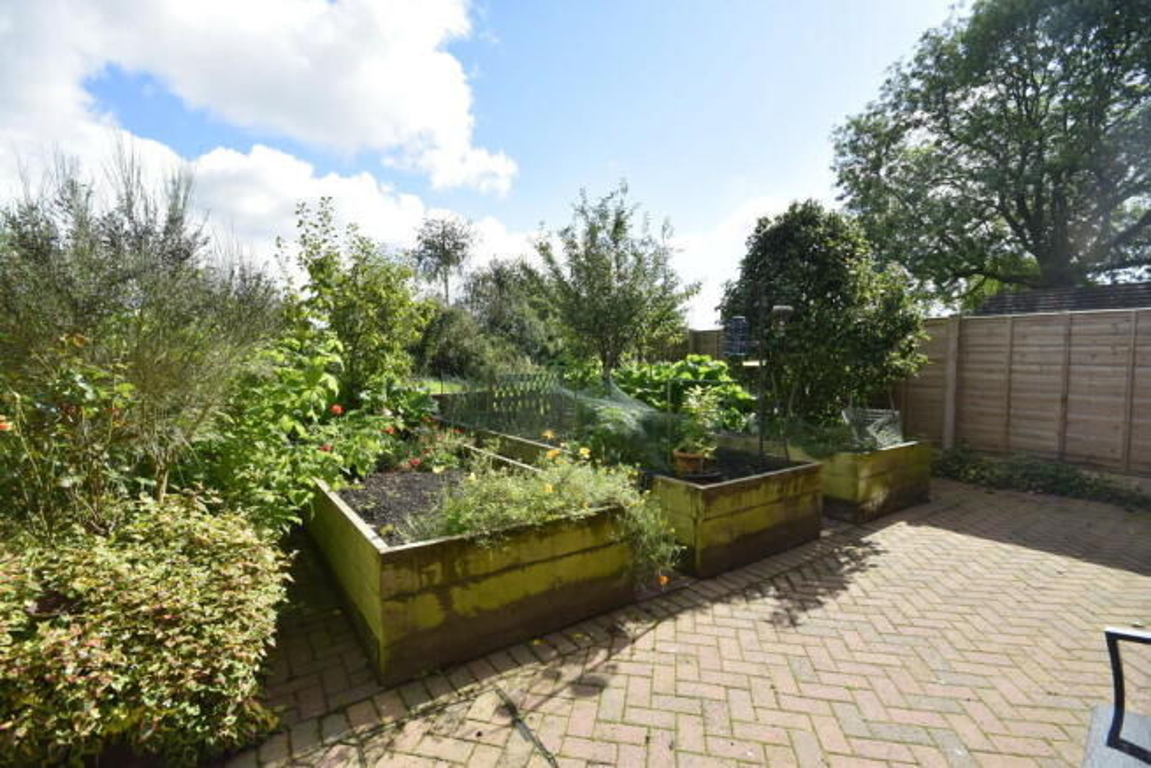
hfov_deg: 100.4
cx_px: 576
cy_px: 384
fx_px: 480
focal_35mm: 15
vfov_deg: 77.4
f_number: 11
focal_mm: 10
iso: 400
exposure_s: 1/400
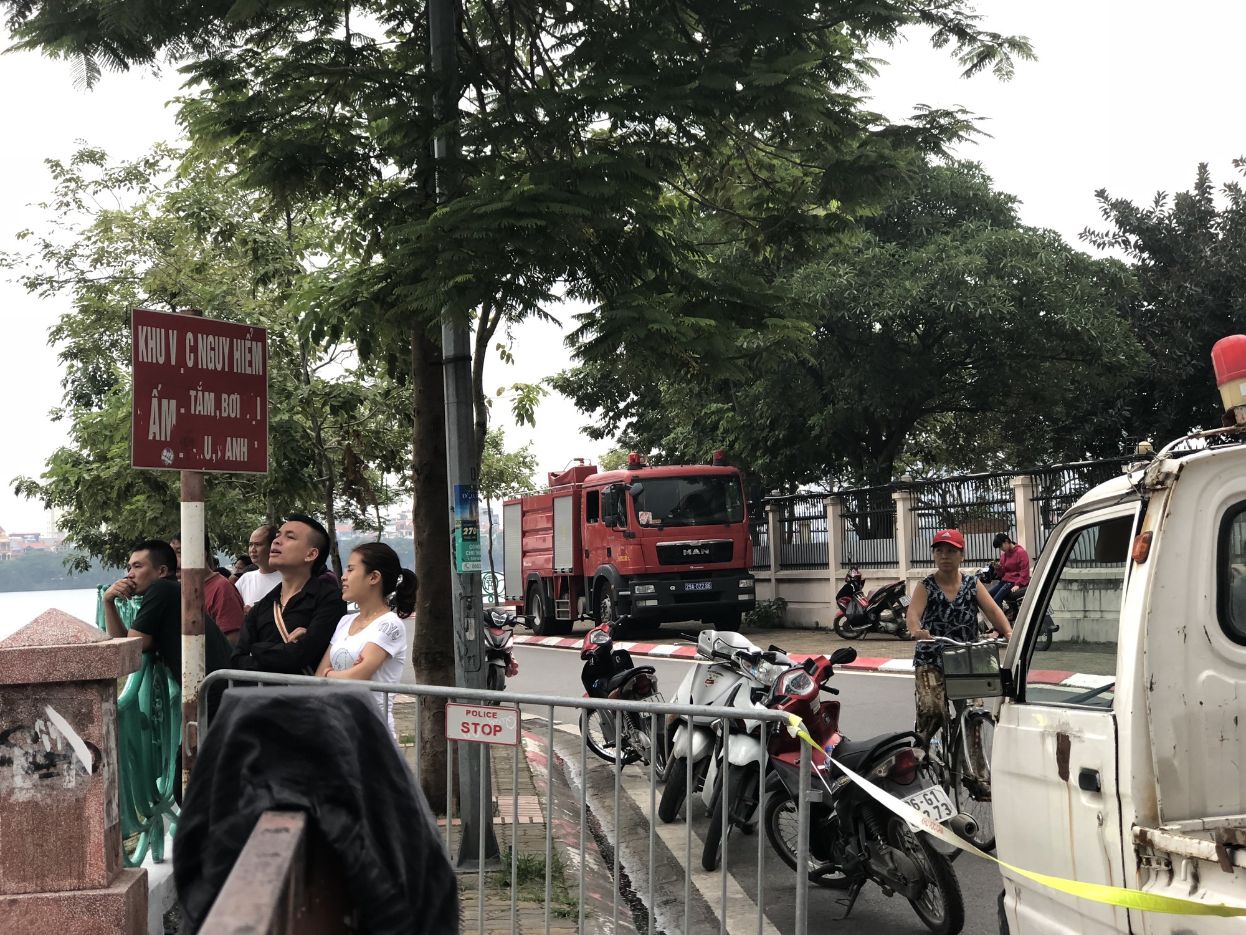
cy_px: 468
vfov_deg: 25.7
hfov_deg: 33.8
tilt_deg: +2.0
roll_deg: +2.3
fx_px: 2052
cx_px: 623
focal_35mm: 57
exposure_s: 1/30
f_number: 2.8
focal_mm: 6.6
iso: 25
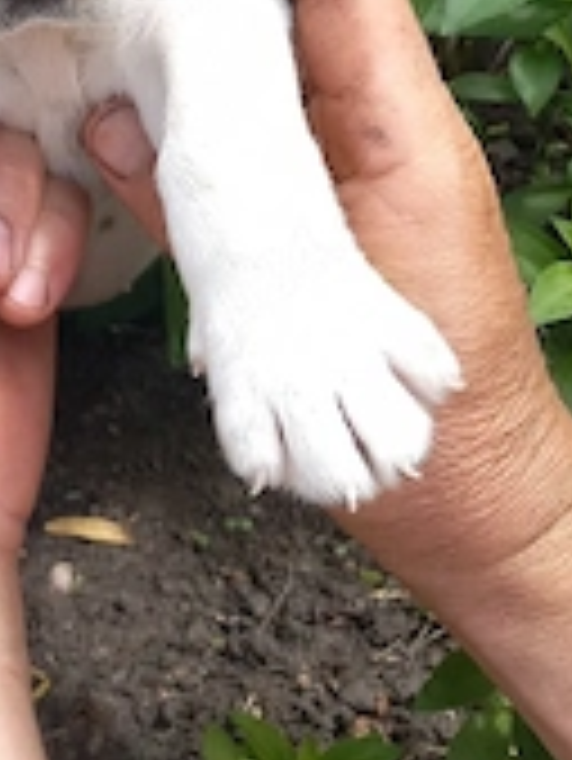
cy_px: -4
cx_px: -5
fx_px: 1408
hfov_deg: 22.1
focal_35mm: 64
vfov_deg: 28.3
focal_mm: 4
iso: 20
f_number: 1.8
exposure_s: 1/114
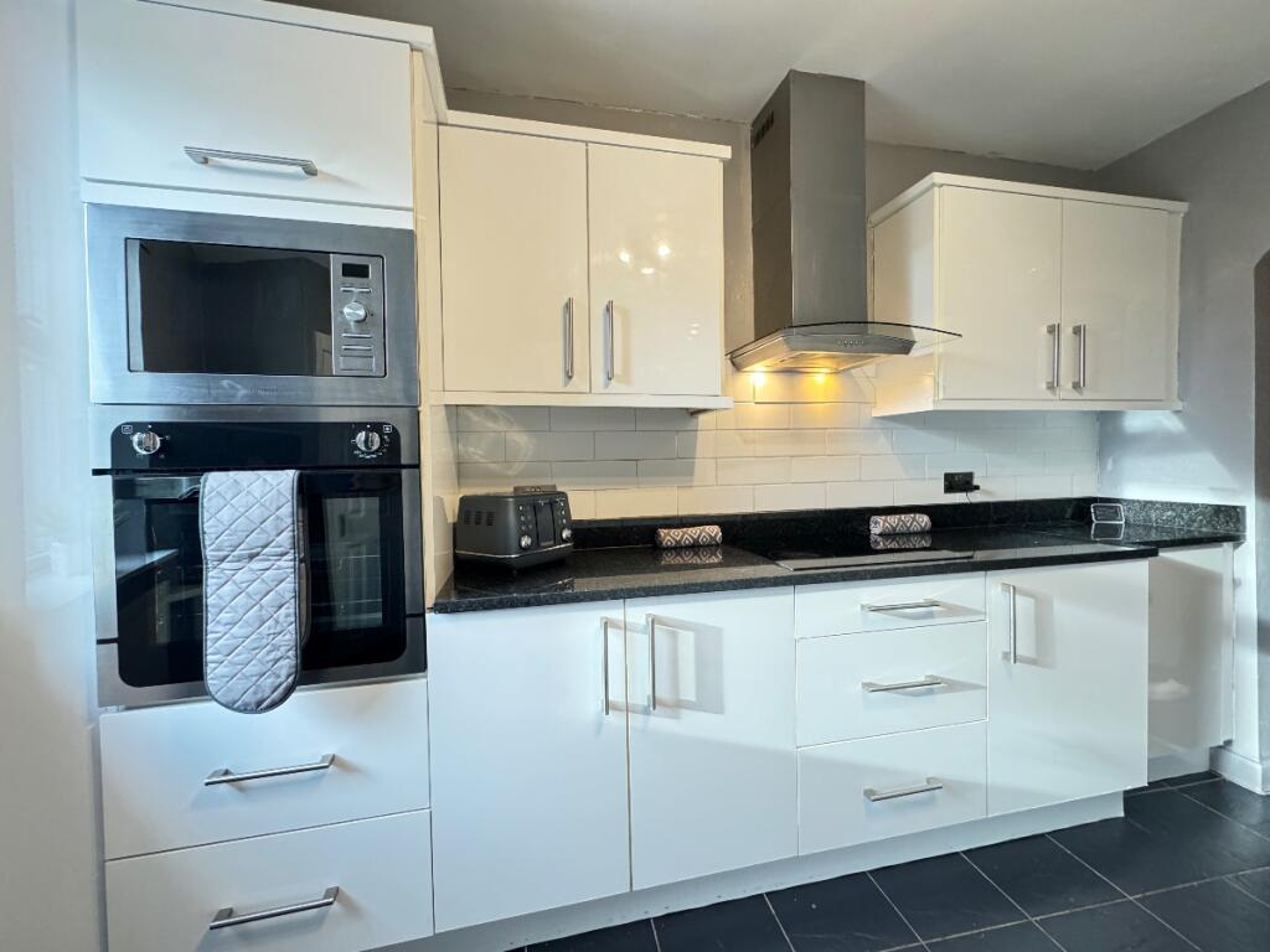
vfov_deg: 85.7
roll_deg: +0.4
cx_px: 635
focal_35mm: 14
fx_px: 514
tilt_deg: -2.3
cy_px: 476
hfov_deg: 102.1
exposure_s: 1/50
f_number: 2.2
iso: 400
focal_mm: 2.22
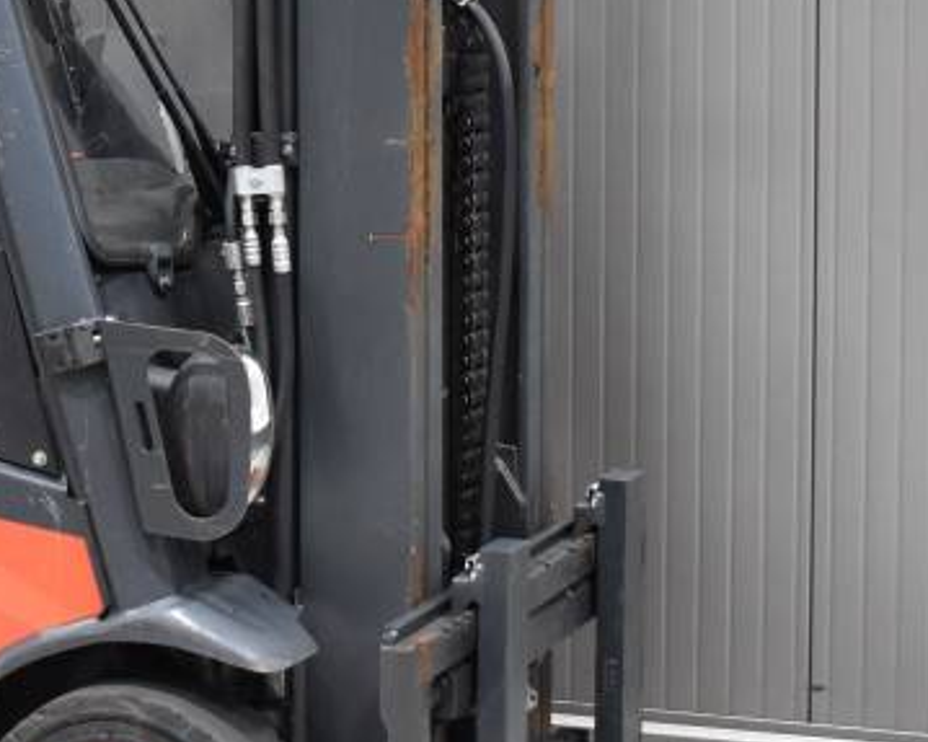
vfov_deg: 13.1
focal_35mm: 118
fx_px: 3228
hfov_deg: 16.1
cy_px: 150
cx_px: 47
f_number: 4.5
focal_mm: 25
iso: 1250
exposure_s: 1/40
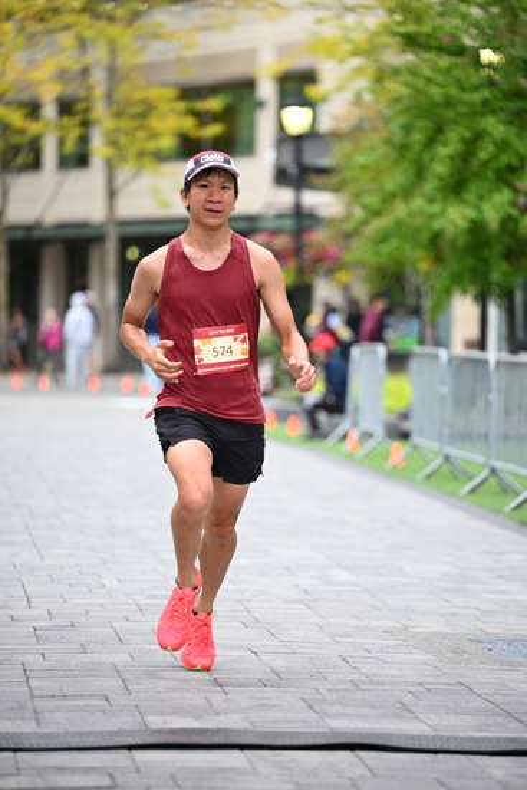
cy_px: 395
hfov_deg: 8.1
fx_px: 3730
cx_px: 264
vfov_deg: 12.1
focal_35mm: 170
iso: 1250
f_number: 2.8
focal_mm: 170
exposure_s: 1/1600
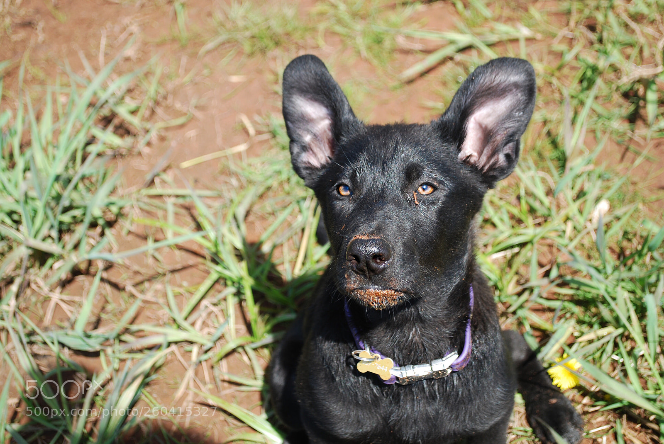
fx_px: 1246
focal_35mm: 68
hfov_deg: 29.8
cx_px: 332
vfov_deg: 20.2
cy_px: 222
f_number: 6.3
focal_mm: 45
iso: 100
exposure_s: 1/160
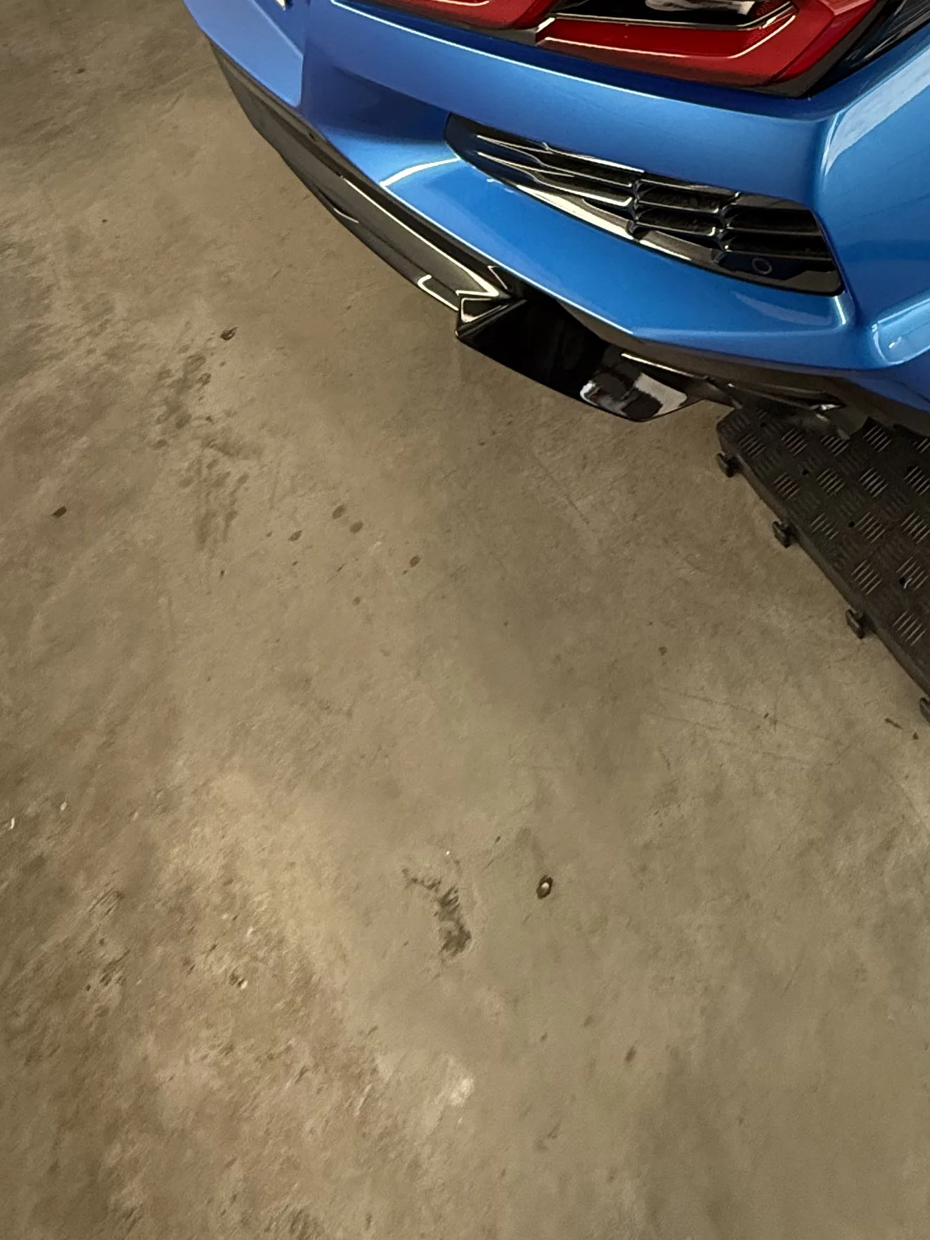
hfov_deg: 37.7
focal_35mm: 32
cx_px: 995
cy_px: -172
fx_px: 1146
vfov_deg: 42.4
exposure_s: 1/100
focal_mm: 2.22
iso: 250
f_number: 2.2
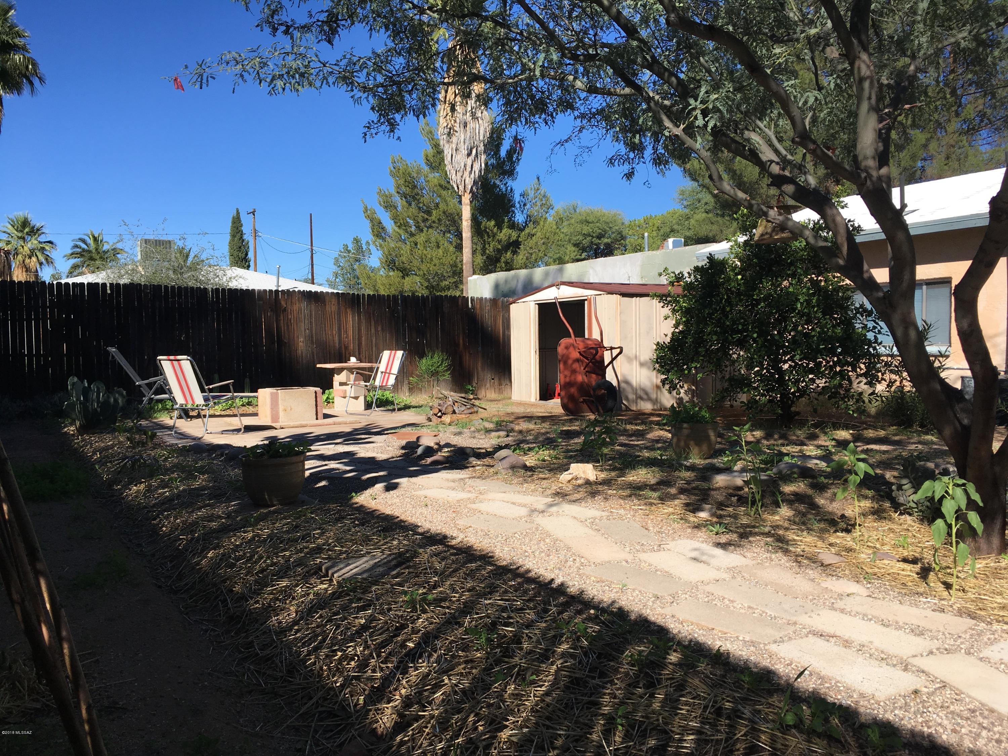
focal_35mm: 29
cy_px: 378
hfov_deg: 61.7
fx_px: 844
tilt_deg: -2.9
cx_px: 504
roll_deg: +1.0
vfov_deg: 48.2
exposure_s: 1/1451
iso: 25
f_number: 2.2
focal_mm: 4.15
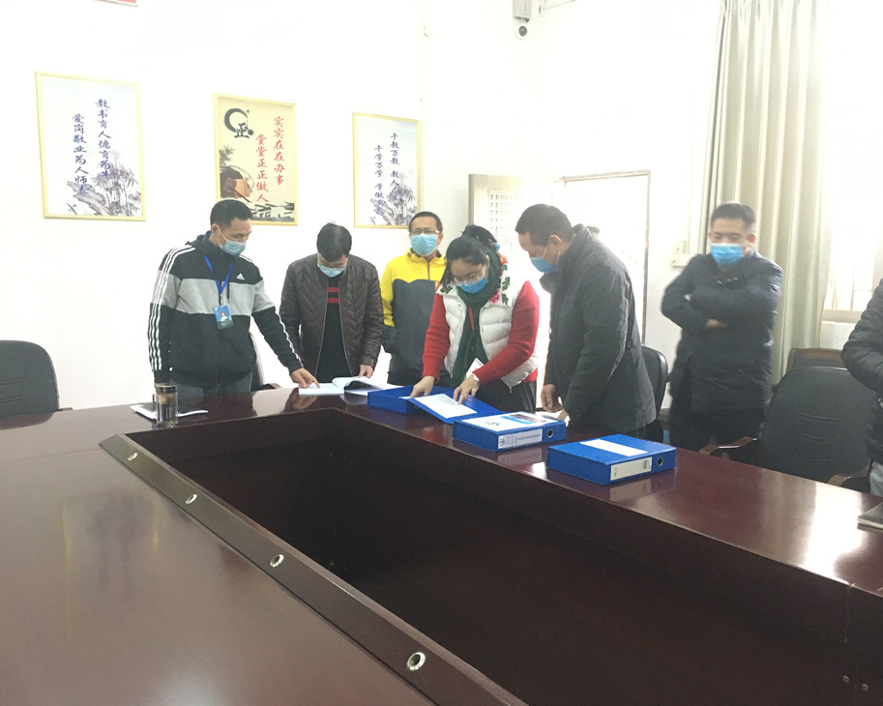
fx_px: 810
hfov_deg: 57.1
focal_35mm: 31
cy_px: 346
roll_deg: -1.3
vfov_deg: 47.1
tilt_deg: -6.3
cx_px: 478
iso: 250
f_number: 2.2
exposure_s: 1/17
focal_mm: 4.15
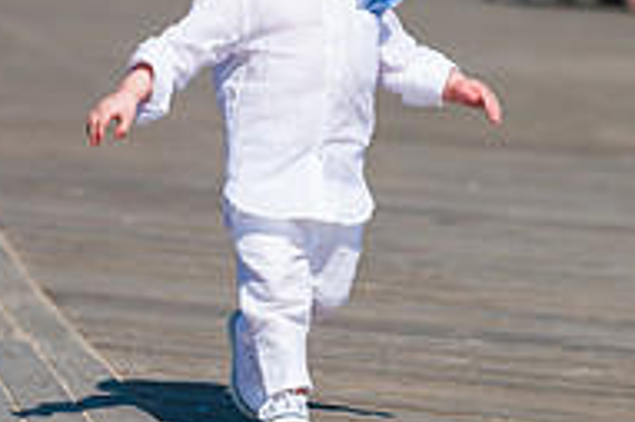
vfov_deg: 4.5
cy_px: 70
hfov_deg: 6.8
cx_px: 303
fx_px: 5357
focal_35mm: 304
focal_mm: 100
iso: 200
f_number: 3.2
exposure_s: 1/8000
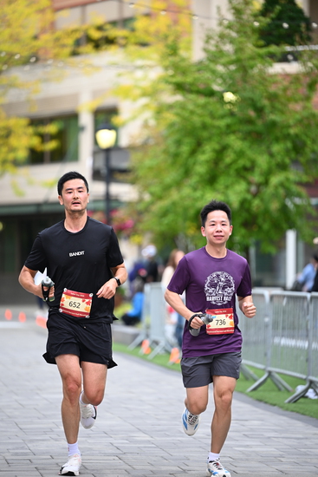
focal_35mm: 175
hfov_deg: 7.9
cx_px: 159
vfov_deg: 11.7
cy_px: 238
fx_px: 2317
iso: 640
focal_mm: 175
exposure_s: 1/1250
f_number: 2.8
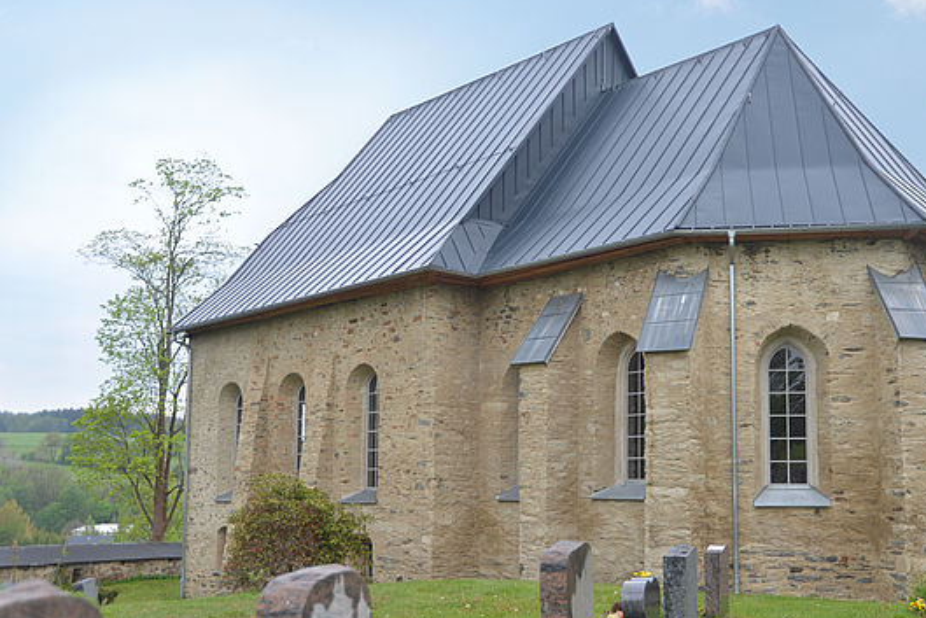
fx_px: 1106
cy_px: 375
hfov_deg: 45.3
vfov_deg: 31.1
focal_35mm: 43
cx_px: 539
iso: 140
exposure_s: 1/200
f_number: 4
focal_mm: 35
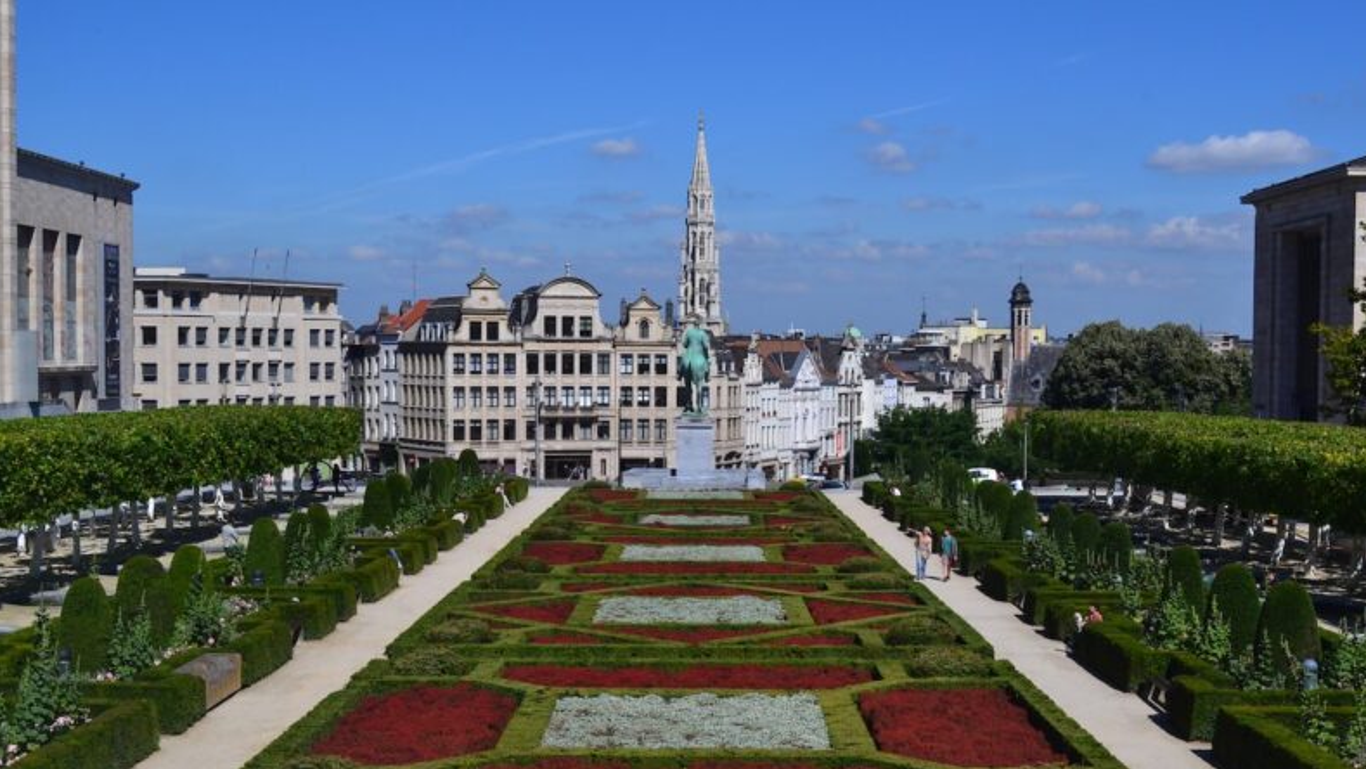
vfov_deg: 23.5
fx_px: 1847
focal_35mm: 51
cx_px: 687
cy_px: 431
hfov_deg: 40.6
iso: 320
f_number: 11
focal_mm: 32
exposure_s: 1/500
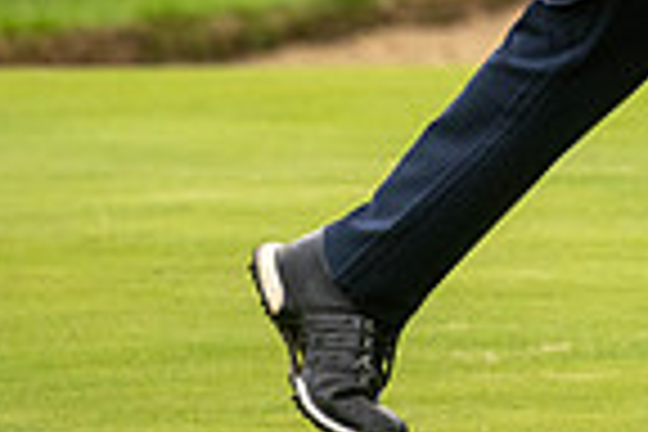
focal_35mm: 1207
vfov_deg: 1.1
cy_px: -398
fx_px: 21724
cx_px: 810
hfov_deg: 1.7
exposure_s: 1/500
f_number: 4
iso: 800
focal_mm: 300
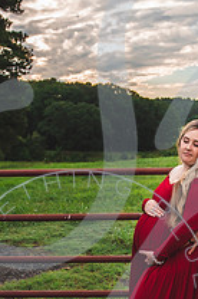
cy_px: 194
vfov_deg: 37.9
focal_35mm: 52
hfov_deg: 25.6
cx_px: 145
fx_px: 430
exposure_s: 1/1000
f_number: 2.8
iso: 200
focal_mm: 24
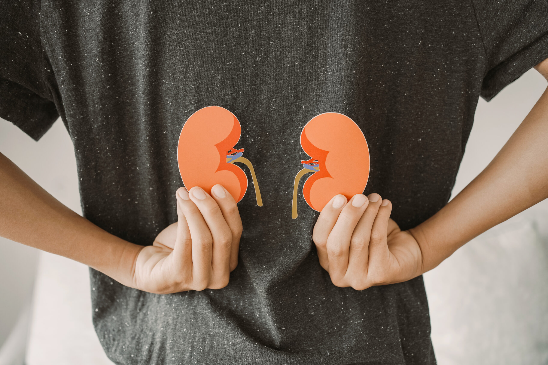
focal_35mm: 35
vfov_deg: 37.9
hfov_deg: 54.4
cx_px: 274
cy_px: 182
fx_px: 533
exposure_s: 1/125
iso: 400
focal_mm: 35
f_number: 3.2
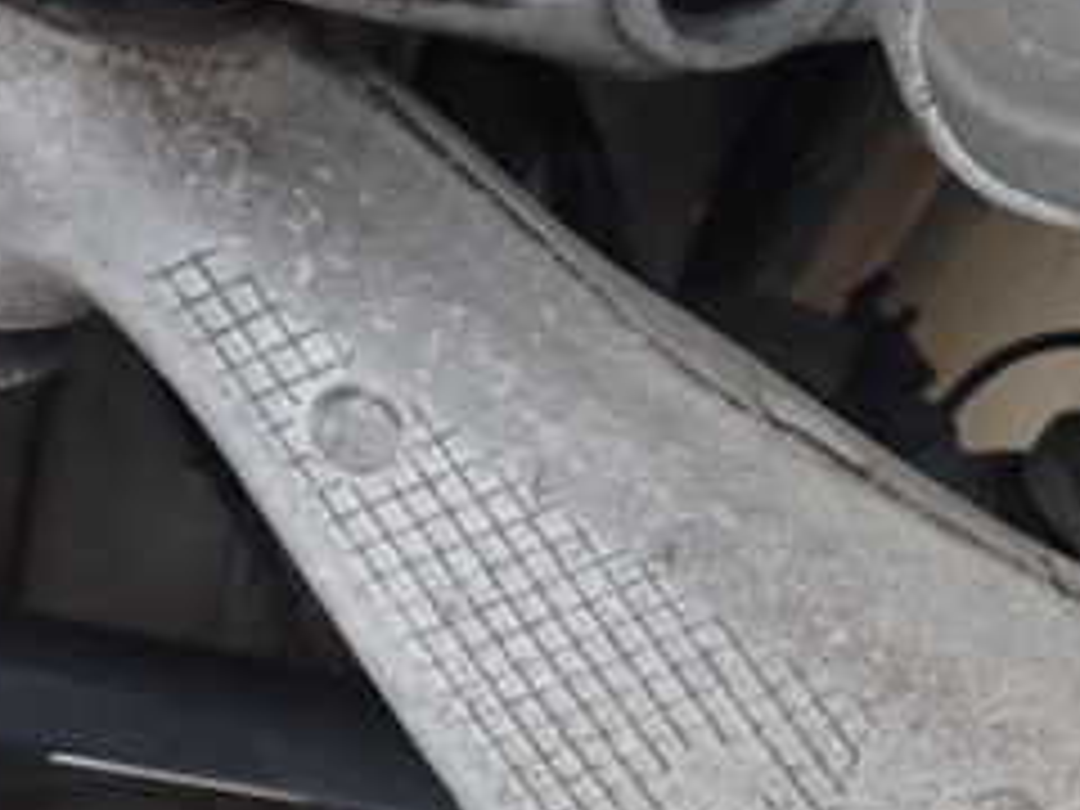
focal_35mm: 75
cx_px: 702
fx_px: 2340
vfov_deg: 19.4
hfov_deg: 25.9
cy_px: 662
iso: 800
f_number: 2.3
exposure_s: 1/30
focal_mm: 5.4
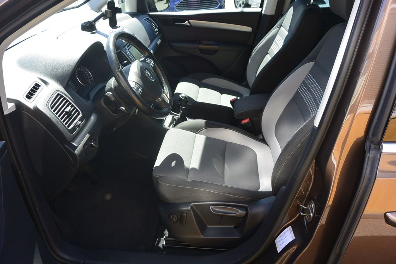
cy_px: 132
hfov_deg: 67.4
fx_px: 297
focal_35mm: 27
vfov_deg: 47.9
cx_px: 198
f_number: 4
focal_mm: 10
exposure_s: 1/250
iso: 160
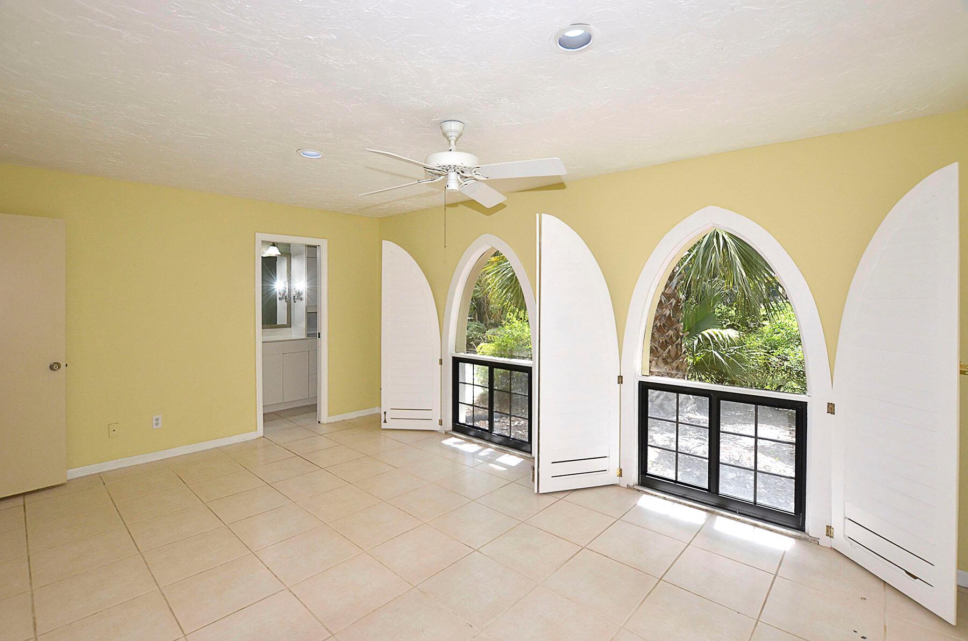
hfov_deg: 100.5
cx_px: 484
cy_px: 320
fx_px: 402
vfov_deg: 77.1
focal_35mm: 15
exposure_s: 1/160
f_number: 6.3
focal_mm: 10
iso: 640
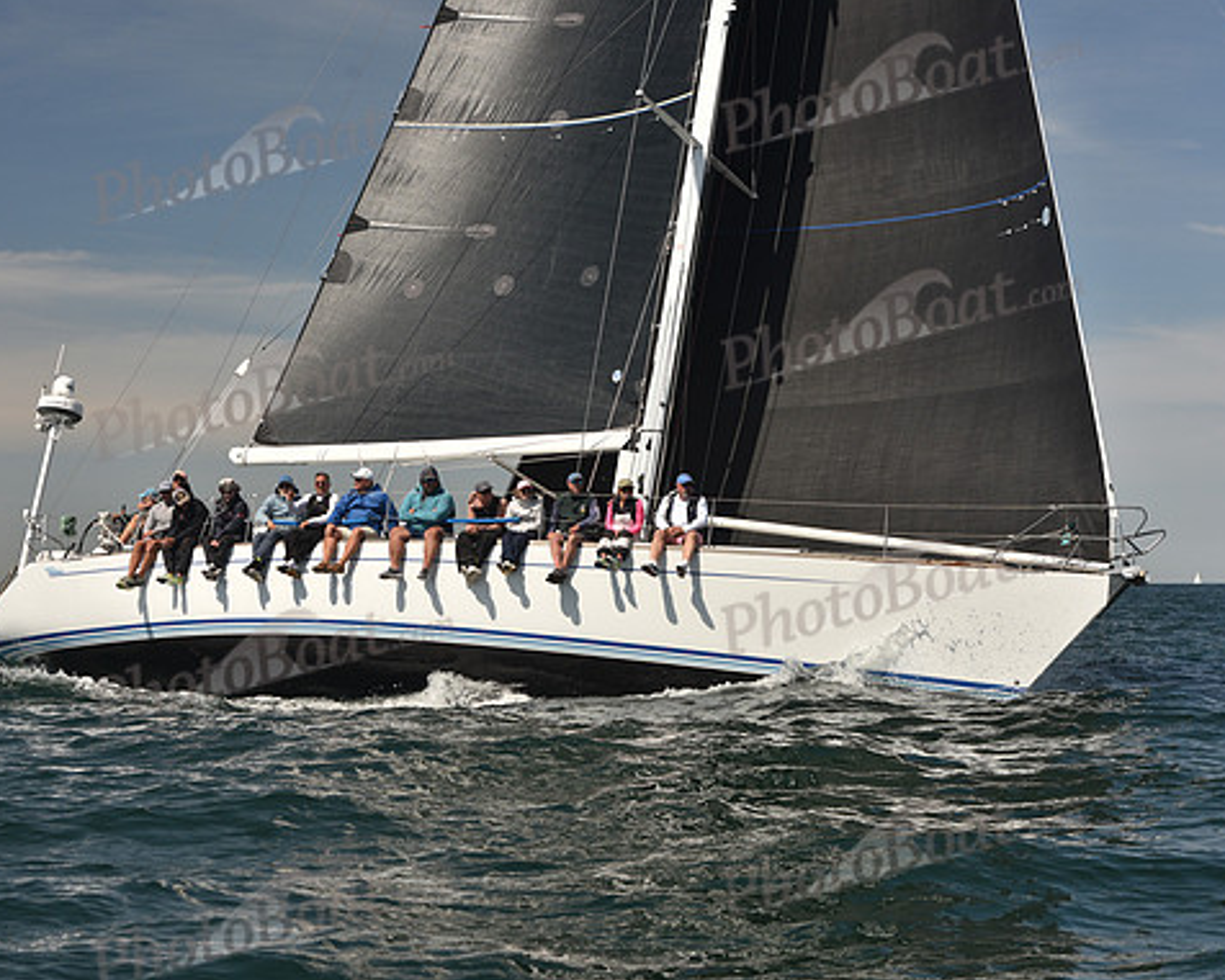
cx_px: 589
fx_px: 2901
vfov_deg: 19.2
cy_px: 493
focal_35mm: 80
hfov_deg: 23.8
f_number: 6.3
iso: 250
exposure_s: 1/640
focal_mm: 70
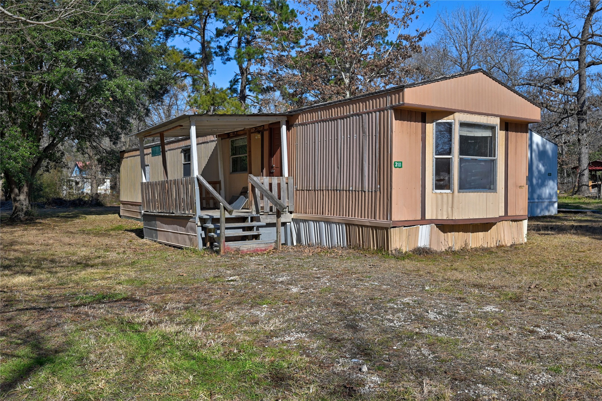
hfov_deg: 62.0
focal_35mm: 30
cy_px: 200
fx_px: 501
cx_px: 301
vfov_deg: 43.5
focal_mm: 30
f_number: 8
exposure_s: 1/1000
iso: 400
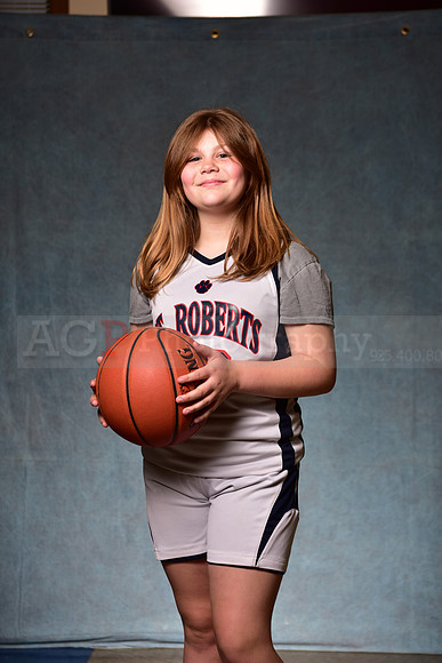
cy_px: 332
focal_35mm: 70
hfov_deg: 19.5
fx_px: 1288
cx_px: 221
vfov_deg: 28.8
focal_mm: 70
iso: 100
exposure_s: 1/200
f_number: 5
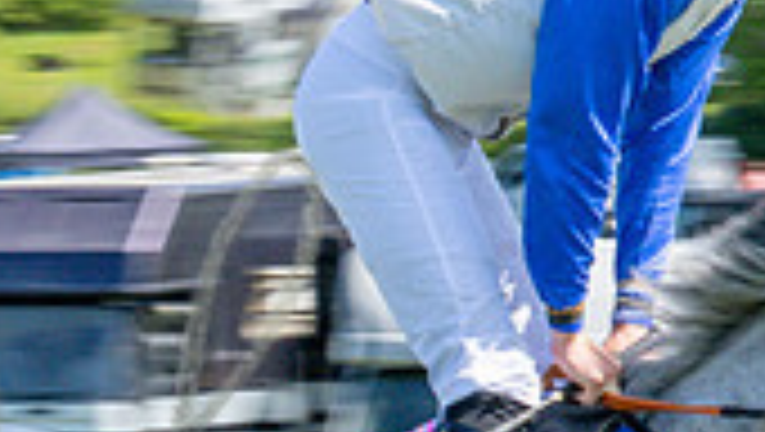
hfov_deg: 4.9
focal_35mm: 437
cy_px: 464
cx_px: 384
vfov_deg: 2.8
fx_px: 8873
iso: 200
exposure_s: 1/160
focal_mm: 70
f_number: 18
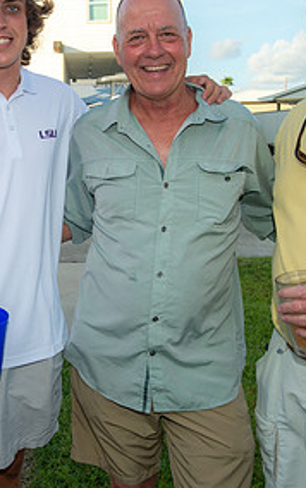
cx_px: 55
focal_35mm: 52
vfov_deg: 38.7
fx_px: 692
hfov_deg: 24.5
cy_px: 192
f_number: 8
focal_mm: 25
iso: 200
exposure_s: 1/250
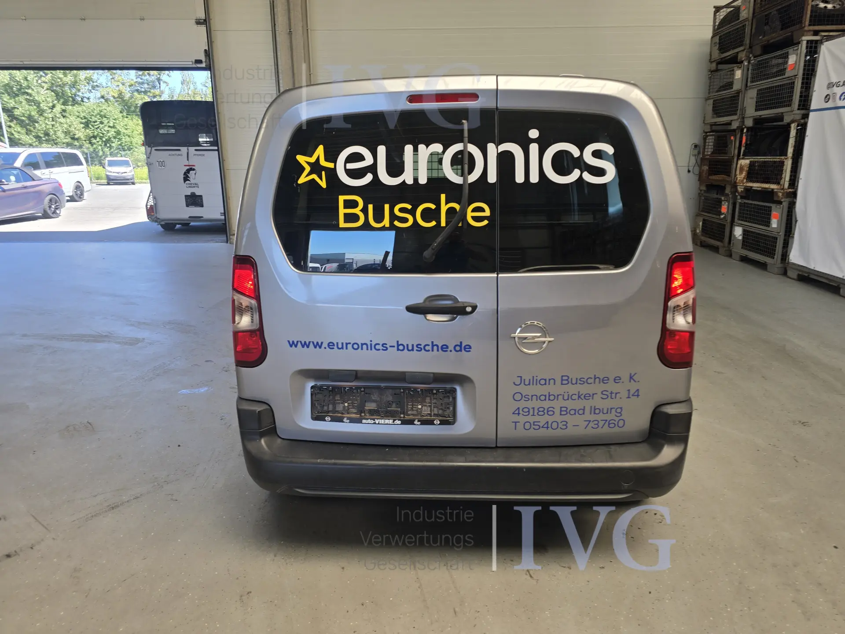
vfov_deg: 58.9
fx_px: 561
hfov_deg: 73.9
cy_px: 317
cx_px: 422
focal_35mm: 23
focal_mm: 6.3
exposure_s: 1/180
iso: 32
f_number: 1.7
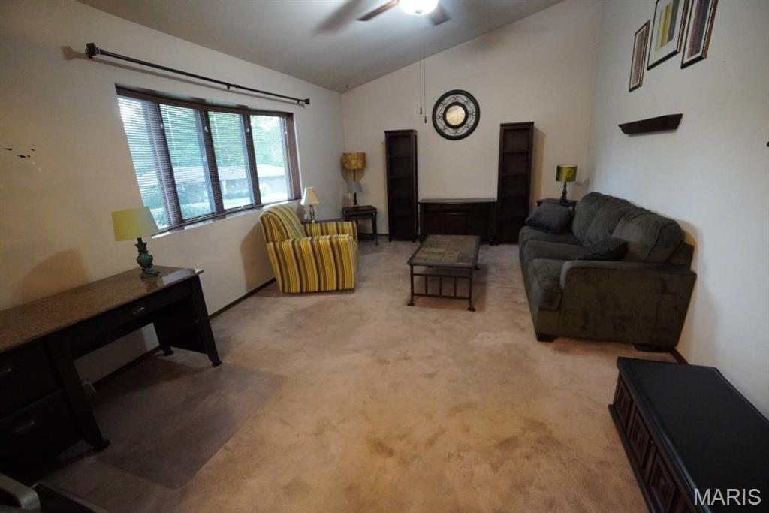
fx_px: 320
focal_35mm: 15
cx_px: 384
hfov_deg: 100.4
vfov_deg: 77.3
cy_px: 256
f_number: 4
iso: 6400
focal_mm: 10
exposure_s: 1/100
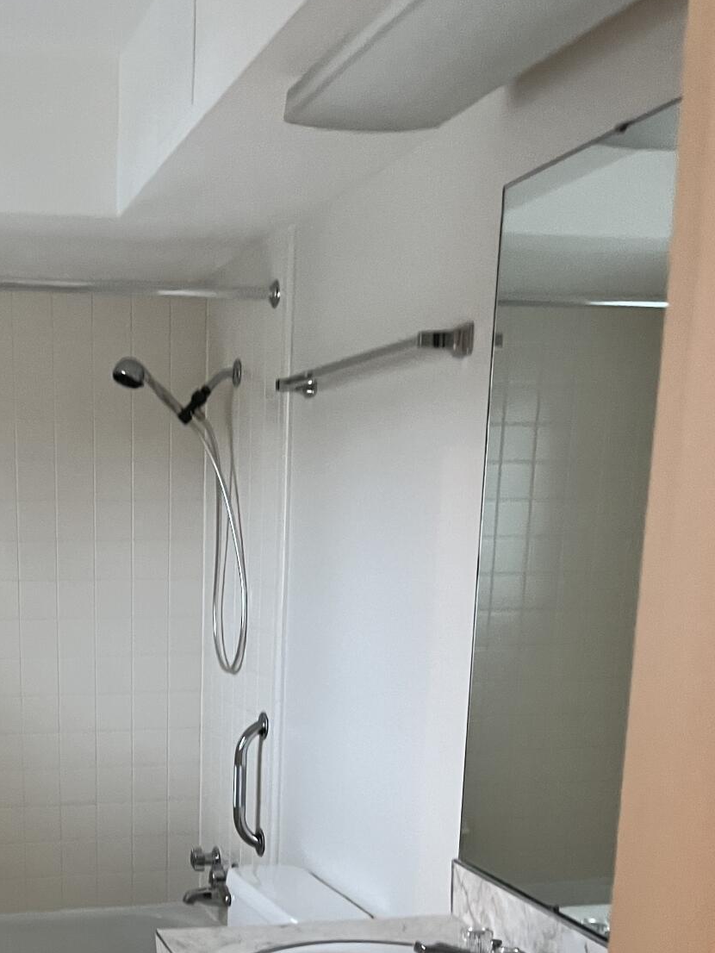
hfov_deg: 30.1
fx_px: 1294
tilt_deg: -11.3
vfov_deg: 37.8
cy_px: 850
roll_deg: +0.6
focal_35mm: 47
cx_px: 134
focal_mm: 5.1
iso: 400
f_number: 1.6
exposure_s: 1/60
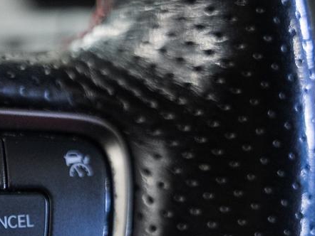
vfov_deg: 15.4
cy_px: 267
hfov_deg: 19.7
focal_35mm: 93
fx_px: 847
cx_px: -76
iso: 1000
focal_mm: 29.7
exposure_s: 1/40
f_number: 3.5
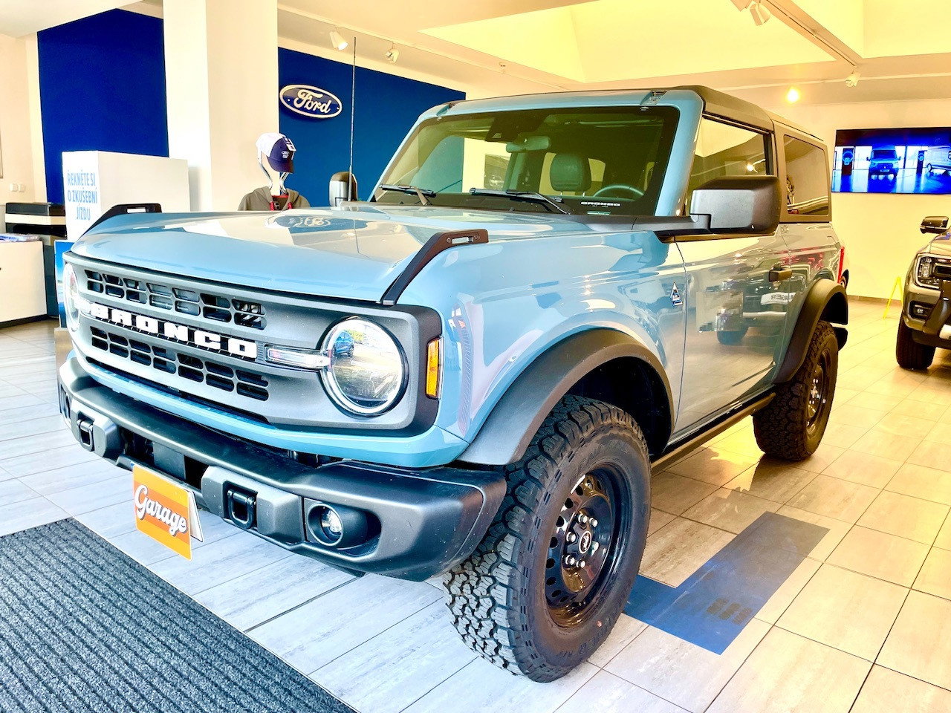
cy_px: 356
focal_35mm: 26
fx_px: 714
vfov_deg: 53.1
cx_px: 476
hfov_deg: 67.3
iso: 64
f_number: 1.6
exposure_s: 1/100
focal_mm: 4.2
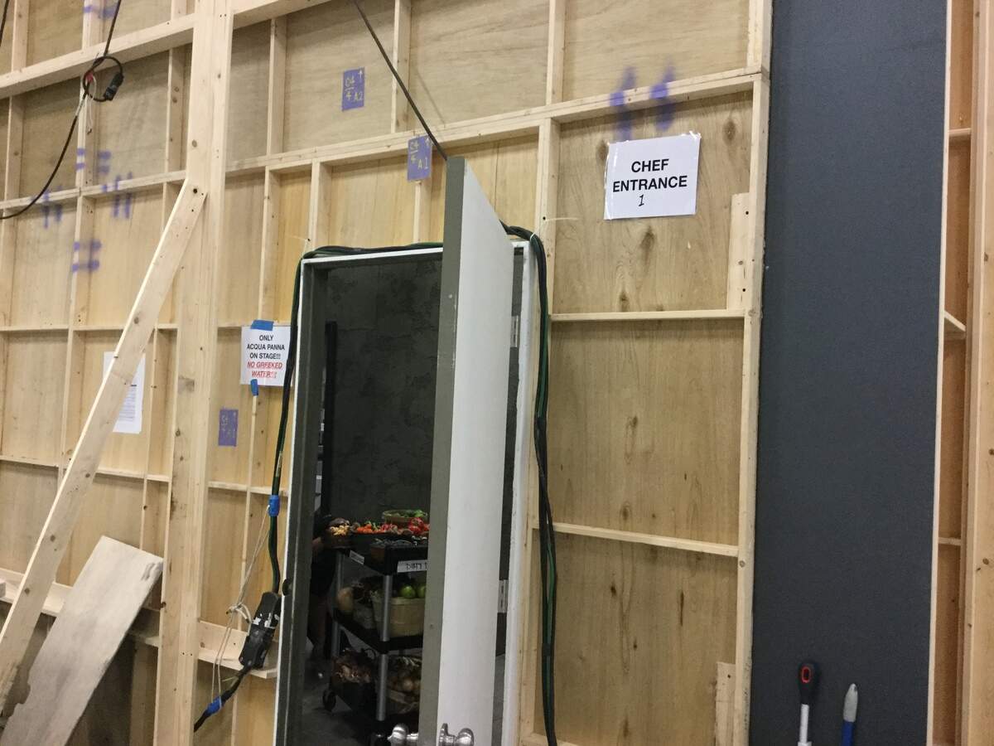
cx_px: 497
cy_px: 373
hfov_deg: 58.4
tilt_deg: -0.4
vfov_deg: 45.4
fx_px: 890
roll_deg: -3.0
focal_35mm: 31
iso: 160
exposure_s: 1/30
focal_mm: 3.3
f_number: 2.4
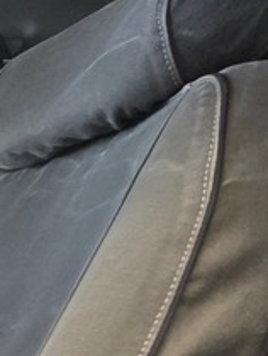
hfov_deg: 9.9
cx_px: -543
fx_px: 1154
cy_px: 485
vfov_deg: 16.4
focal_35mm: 112
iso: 400
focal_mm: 6.25
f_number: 1.7
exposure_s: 1/100
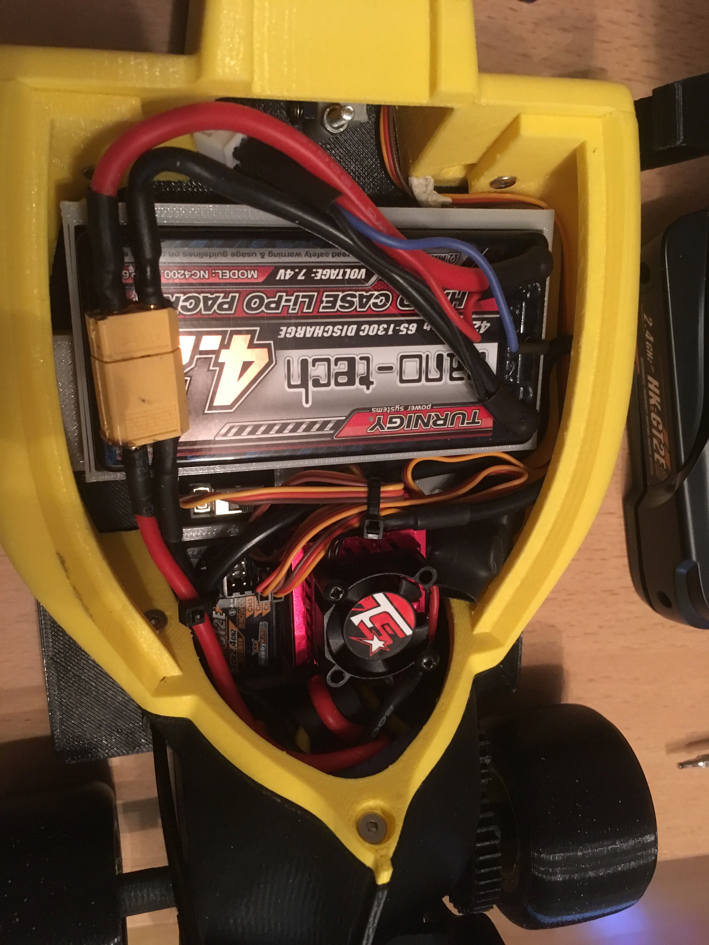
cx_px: 354
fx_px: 792
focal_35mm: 29
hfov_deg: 48.2
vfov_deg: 61.7
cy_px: 472
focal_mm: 4.15
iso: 400
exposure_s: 1/17
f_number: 2.2
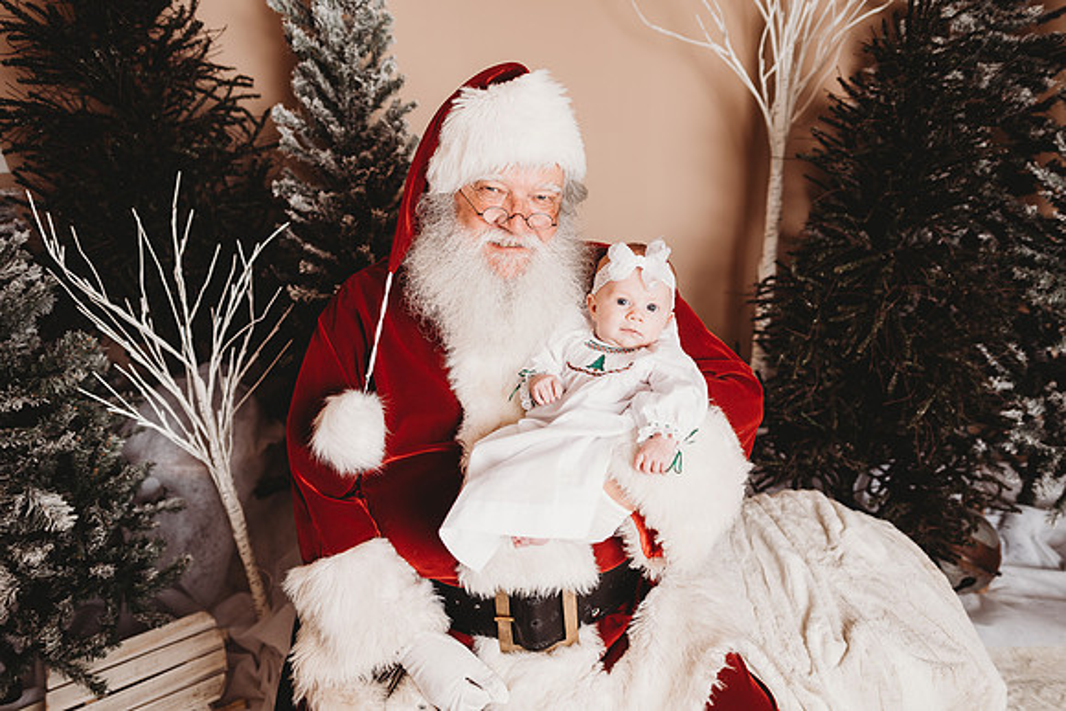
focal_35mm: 24
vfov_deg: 53.2
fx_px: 711
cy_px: 356
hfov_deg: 73.7
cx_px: 533
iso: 100
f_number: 2.5
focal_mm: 24
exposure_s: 1/160
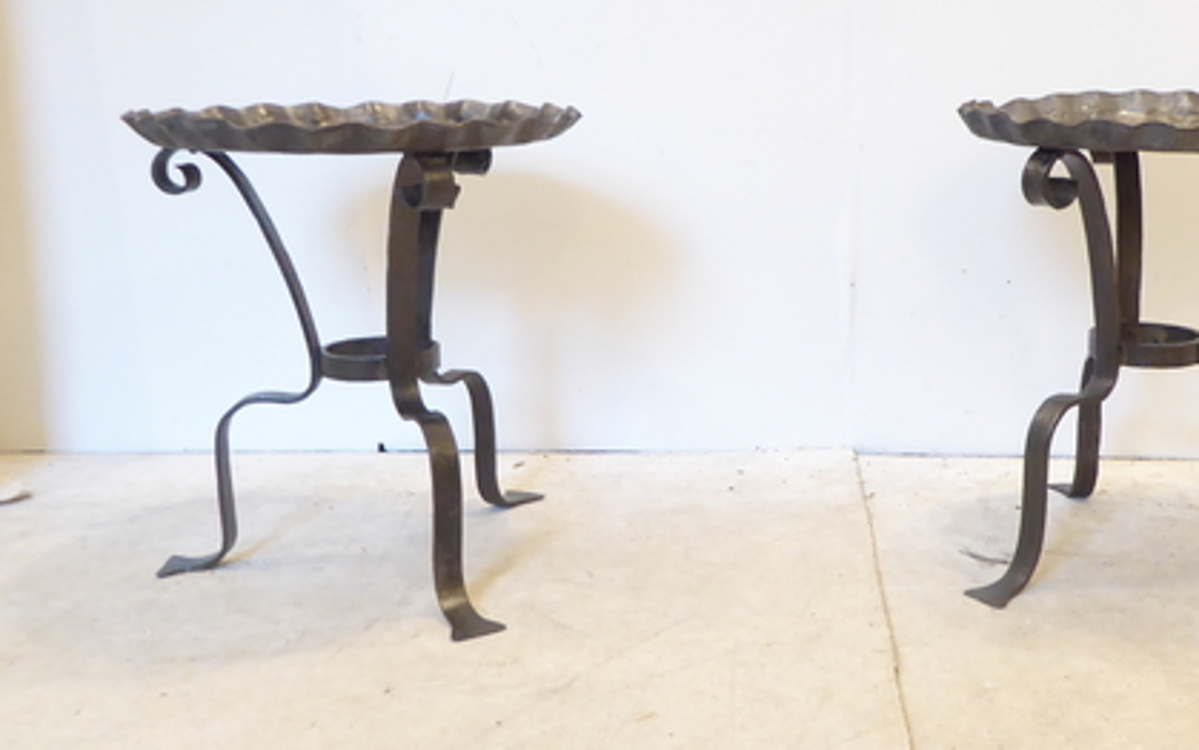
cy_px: 409
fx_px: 1438
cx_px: 796
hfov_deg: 44.6
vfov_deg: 29.2
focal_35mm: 44
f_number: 3.5
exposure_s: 1/8
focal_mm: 5
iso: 400
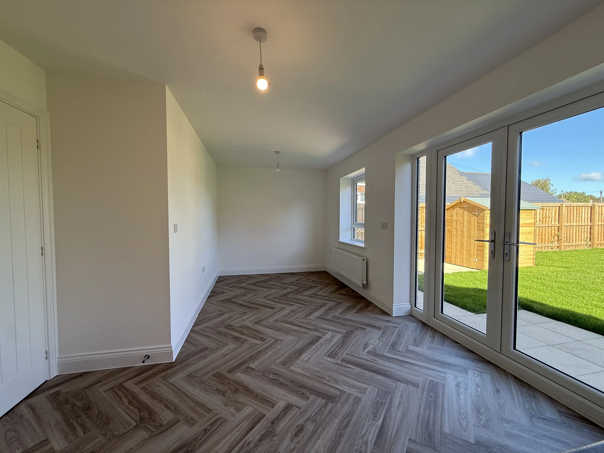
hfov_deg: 102.1
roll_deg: +0.2
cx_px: 302
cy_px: 226
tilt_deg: -1.6
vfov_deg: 85.7
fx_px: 244
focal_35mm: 14
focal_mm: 2.22
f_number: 2.2
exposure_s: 1/141
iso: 64
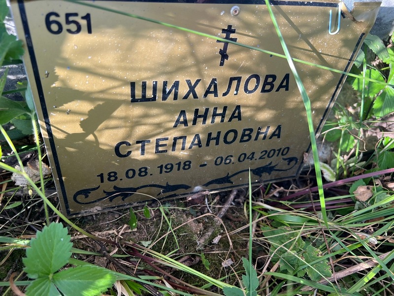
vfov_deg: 53.1
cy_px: 148
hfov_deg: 67.3
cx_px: 197
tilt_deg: -73.7
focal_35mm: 26
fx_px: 296
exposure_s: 1/282
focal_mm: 5.7
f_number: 1.5
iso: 40
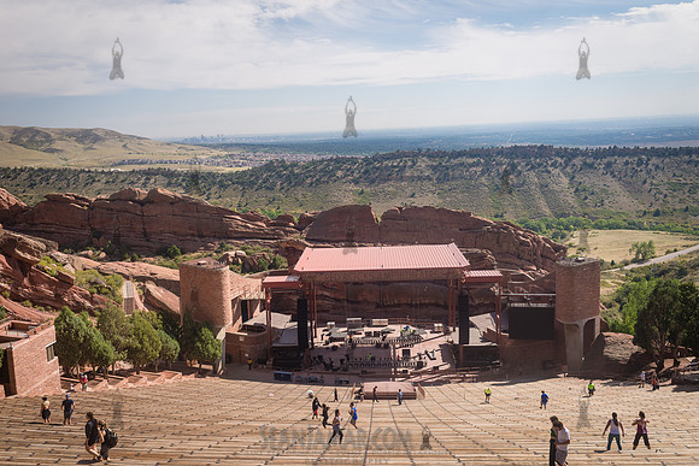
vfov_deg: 37.9
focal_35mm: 35
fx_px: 680
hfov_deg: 54.4
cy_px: 233
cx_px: 350
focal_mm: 35
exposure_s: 1/125
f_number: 8
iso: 80
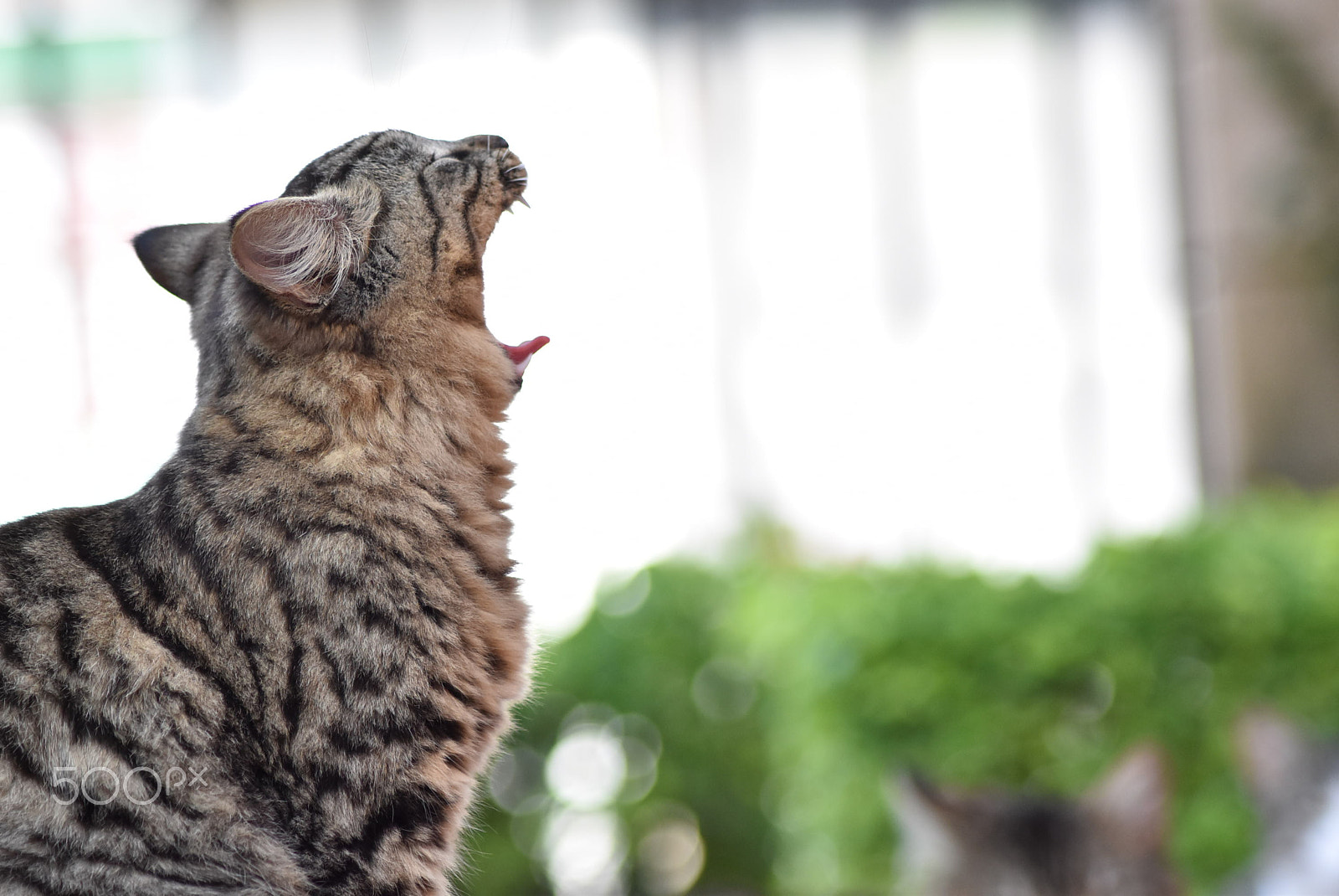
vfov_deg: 7.5
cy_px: 448
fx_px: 6813
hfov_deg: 11.2
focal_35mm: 183
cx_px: 670
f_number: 4.5
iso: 1250
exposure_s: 1/640
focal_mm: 122
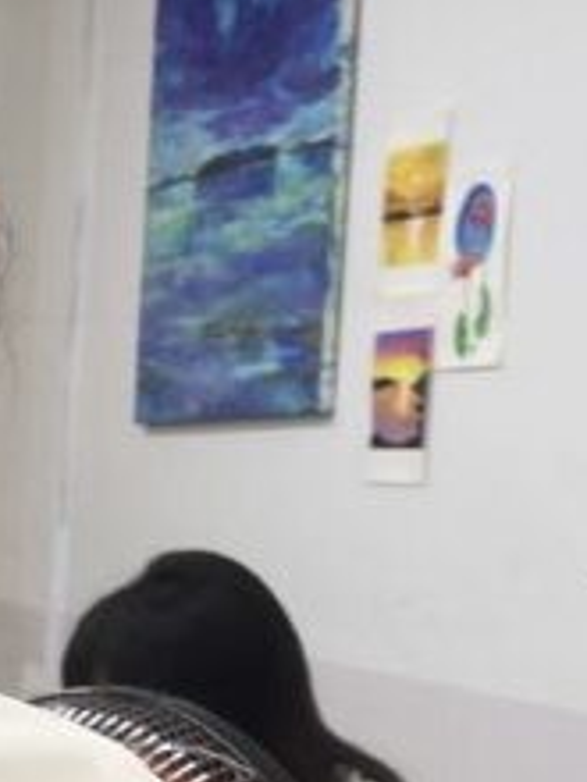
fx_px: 2668
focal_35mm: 118
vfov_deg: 16.3
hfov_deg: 11.4
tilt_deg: -6.0
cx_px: -566
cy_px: 807
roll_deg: -1.3
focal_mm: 4.25
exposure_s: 1/100
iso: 50
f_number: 1.8
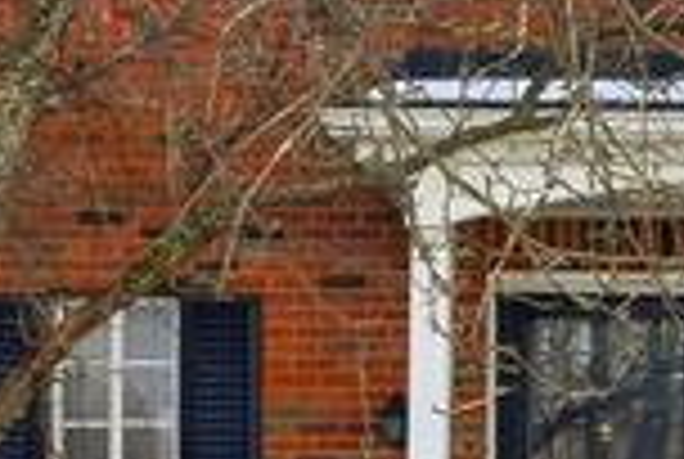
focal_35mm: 121
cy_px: 590
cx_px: 792
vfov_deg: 11.1
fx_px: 2303
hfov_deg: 16.3
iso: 250
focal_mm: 18
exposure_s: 1/5000
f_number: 8
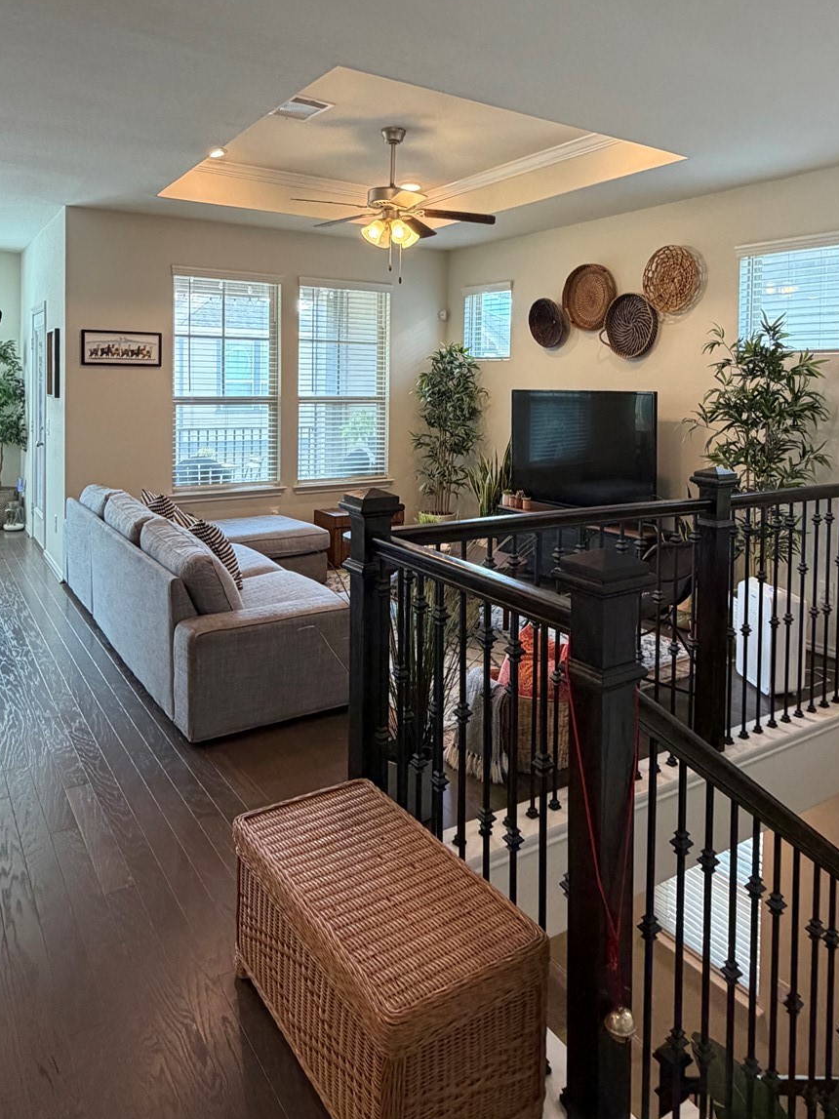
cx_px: 460
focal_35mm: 25
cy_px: 410
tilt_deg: -0.6
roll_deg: -0.3
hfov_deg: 54.8
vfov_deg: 68.2
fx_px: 808
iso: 250
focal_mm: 2.22
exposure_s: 1/120
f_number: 2.2
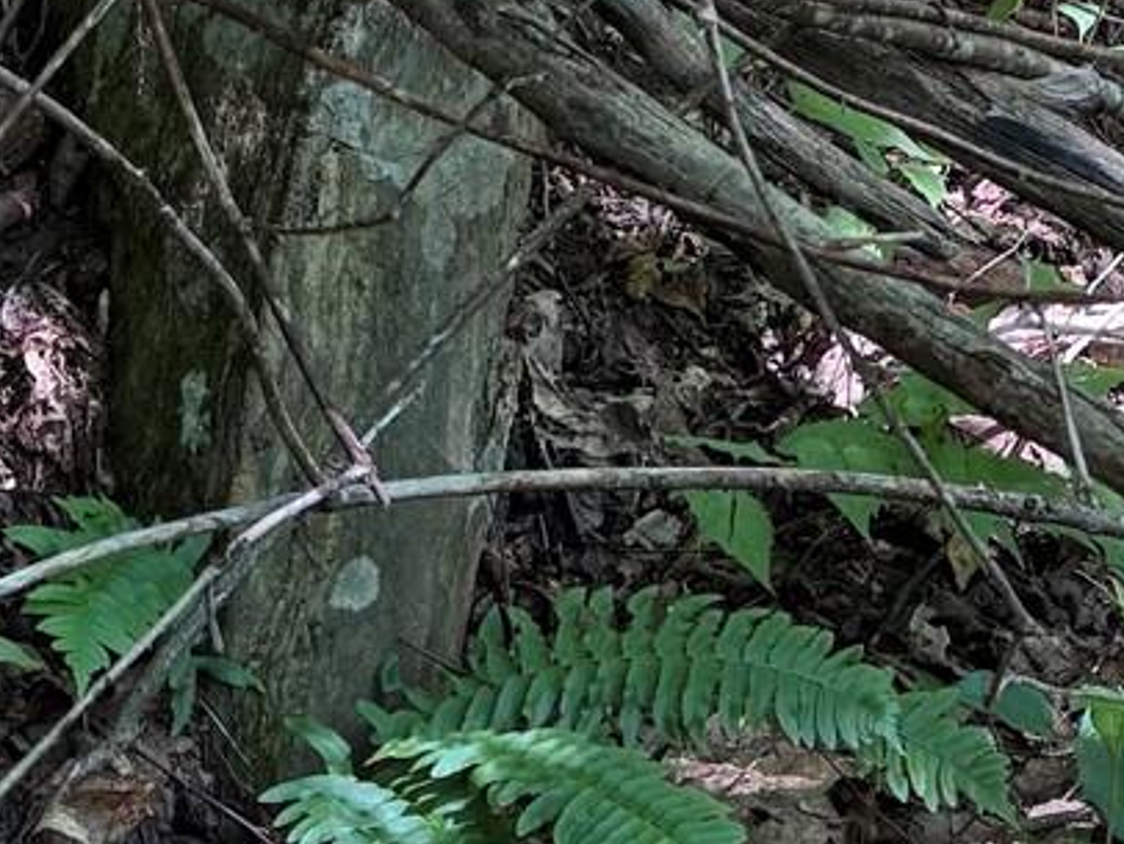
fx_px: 3931
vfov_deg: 12.0
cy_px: -172
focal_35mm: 121
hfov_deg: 14.9
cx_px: 1772
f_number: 1.78
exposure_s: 1/121
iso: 125
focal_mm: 6.76
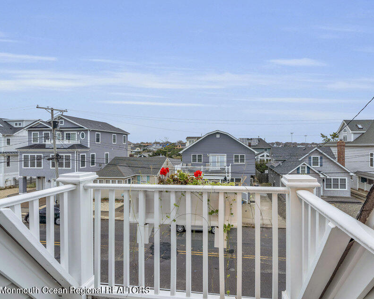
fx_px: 210
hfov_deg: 83.0
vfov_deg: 70.8
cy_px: 146
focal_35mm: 19
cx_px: 206
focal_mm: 16
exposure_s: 1/1.25
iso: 100
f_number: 8
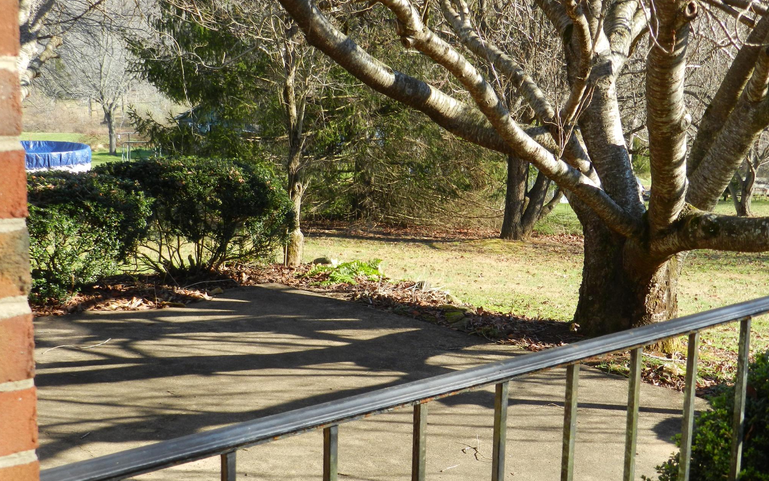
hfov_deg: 35.7
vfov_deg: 22.7
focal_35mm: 57
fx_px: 1195
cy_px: 288
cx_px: 386
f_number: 4.4
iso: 200
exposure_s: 1/250
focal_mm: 9.4
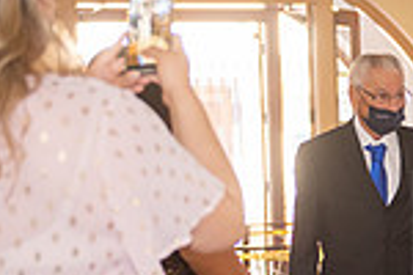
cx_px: 653
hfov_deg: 10.6
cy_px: 235
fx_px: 2134
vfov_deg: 7.4
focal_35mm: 186
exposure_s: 1/160
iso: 1000
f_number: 2.8
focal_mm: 48
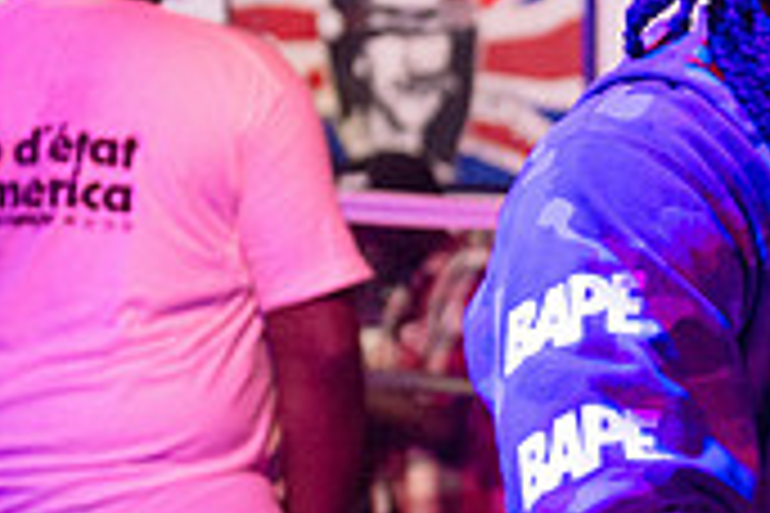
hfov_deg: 13.1
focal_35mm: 153
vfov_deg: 9.0
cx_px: 905
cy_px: 349
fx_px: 3272
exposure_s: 1/250
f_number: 2.8
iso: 5000
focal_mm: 45
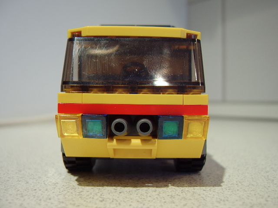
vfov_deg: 45.4
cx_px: 139
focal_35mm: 31
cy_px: 104
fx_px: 249
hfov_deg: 58.4
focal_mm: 8.13
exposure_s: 1/14
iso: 100
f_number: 2.7
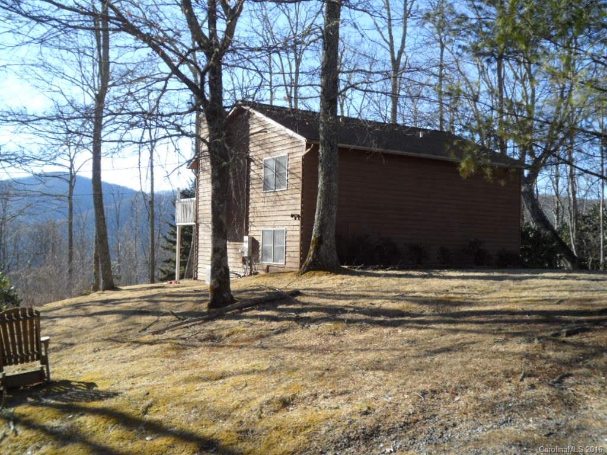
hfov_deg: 50.1
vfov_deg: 38.7
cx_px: 304
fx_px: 649
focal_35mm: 37
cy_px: 228
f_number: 4
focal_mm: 6.6
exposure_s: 1/250
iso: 80
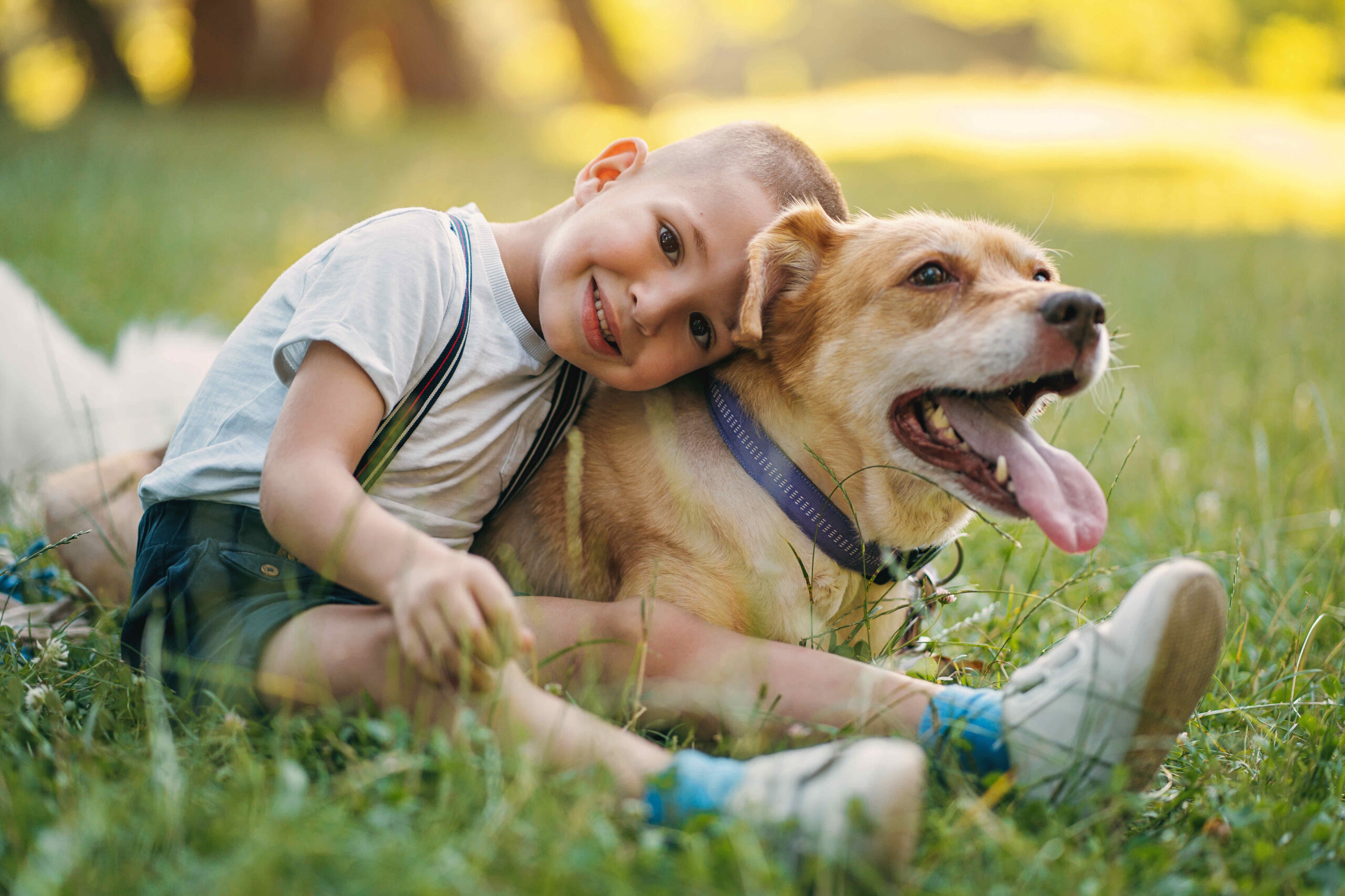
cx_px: 672
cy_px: 448
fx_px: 3176
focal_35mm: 85
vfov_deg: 16.1
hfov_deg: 23.9
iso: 400
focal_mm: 85
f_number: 2.2
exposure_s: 1/400
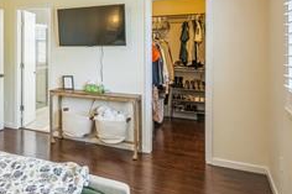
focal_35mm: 38
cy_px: 48
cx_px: -4
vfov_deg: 34.3
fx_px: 308
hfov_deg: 43.1
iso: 400
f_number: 7.1
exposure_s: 1/20
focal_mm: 14
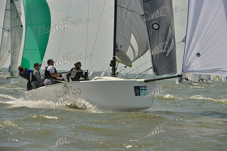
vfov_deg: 6.9
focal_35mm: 200
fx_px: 1261
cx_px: 114
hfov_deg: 10.3
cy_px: 76
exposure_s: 1/1600
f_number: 9
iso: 280
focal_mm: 200
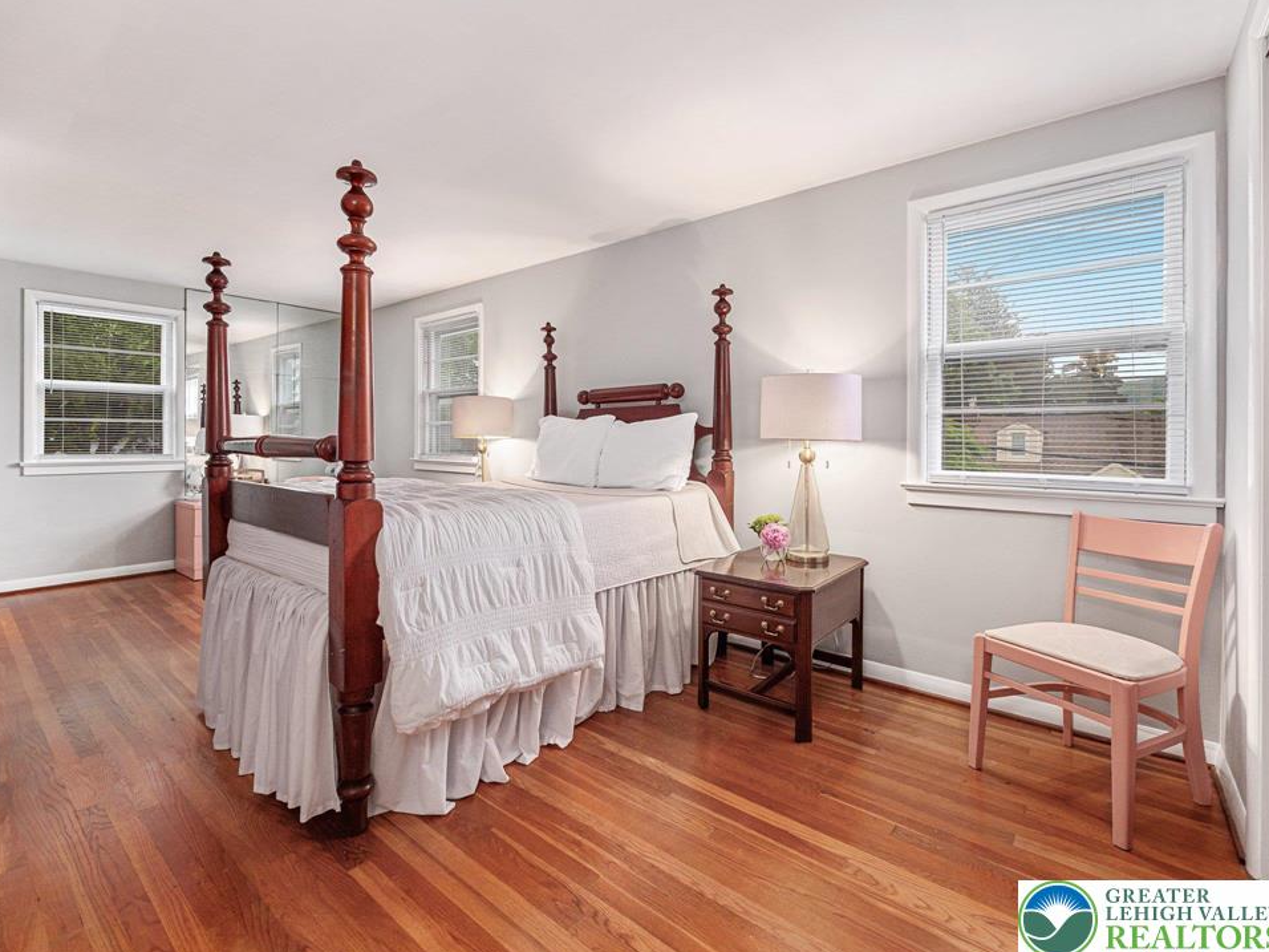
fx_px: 550
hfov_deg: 98.1
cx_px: 609
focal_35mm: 15
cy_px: 459
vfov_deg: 81.7
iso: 200
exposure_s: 1/6
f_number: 4.5
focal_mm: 7
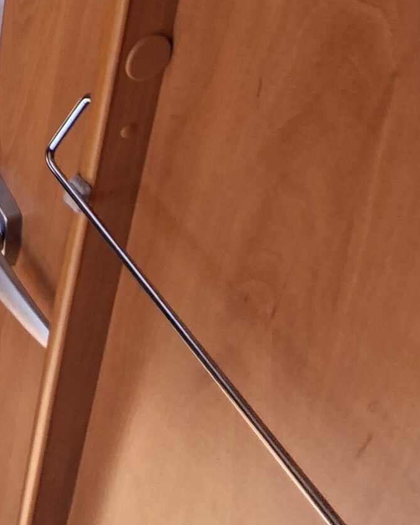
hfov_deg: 29.0
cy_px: -188
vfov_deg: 32.4
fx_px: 606
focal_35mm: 39
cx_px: -158
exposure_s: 1/187
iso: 40
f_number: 2.2
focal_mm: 1.74
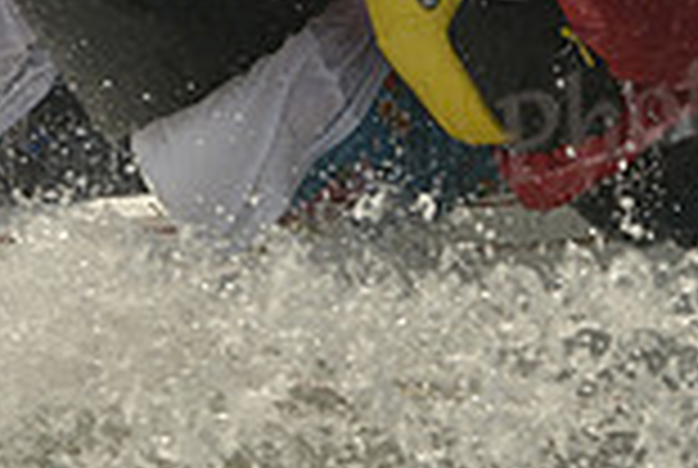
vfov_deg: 1.0
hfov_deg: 1.5
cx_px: 266
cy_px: -101
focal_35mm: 1345
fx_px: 26128
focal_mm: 360
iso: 280
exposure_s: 1/1250
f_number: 11
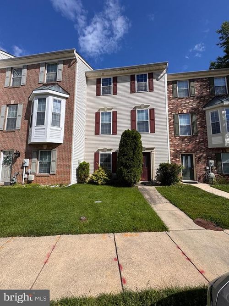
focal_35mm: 14
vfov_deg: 102.1
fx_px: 124
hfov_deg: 85.7
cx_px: 114
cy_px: 153
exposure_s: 1/2674
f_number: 2.2
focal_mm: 2.22
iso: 50
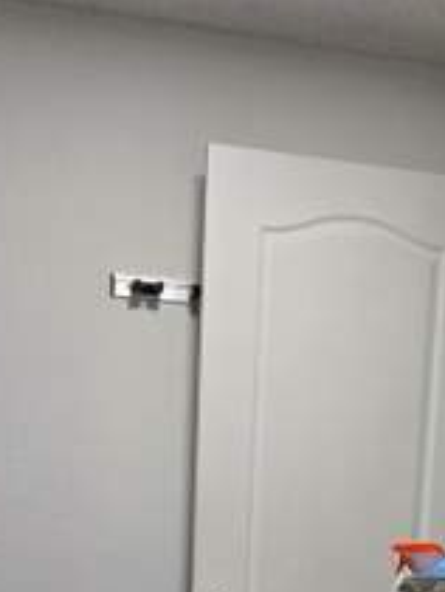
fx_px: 1197
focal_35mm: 70
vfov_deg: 25.2
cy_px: 693
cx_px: 321
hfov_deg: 20.9
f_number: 1.8
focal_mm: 5.4
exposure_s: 1/120
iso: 125
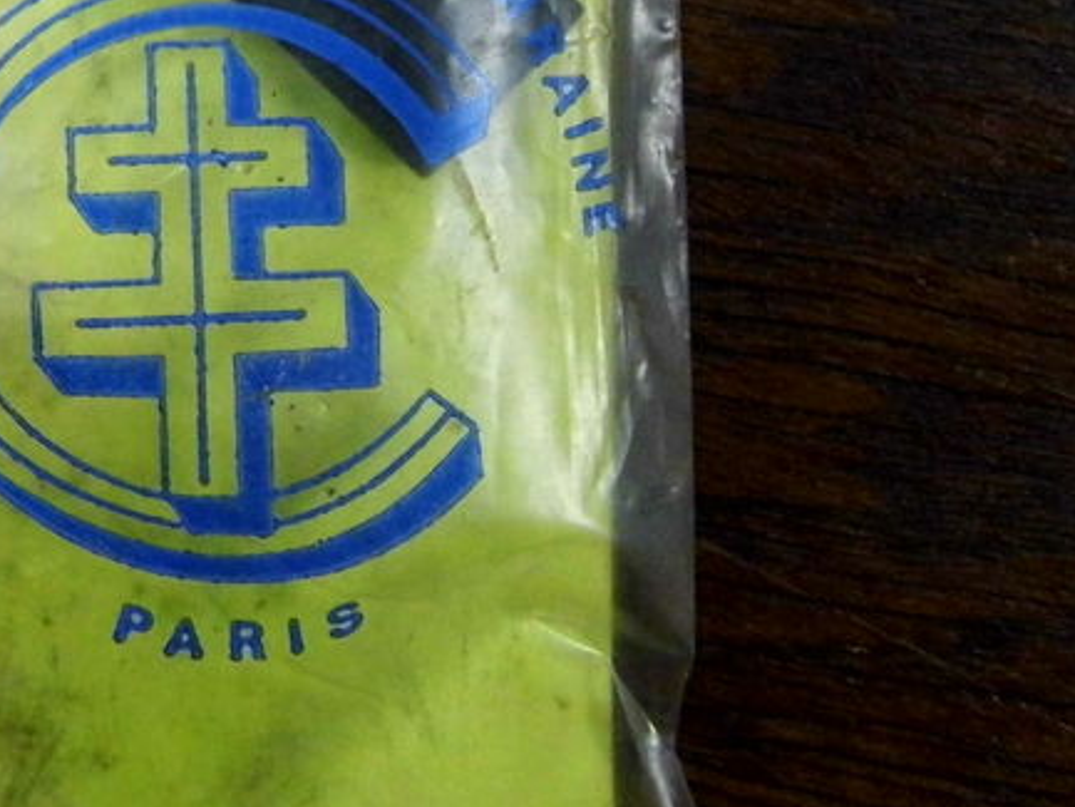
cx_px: 261
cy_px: -84
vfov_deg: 20.9
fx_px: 2081
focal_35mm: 67
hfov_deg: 28.5
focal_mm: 5.2
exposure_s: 1/30
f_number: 3.2
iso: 400
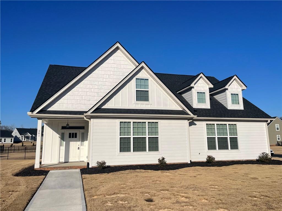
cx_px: 141
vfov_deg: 53.0
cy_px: 106
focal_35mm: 26
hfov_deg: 67.3
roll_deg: +0.7
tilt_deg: +10.6
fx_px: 212
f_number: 1.6
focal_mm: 4.2
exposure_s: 1/7299
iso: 32
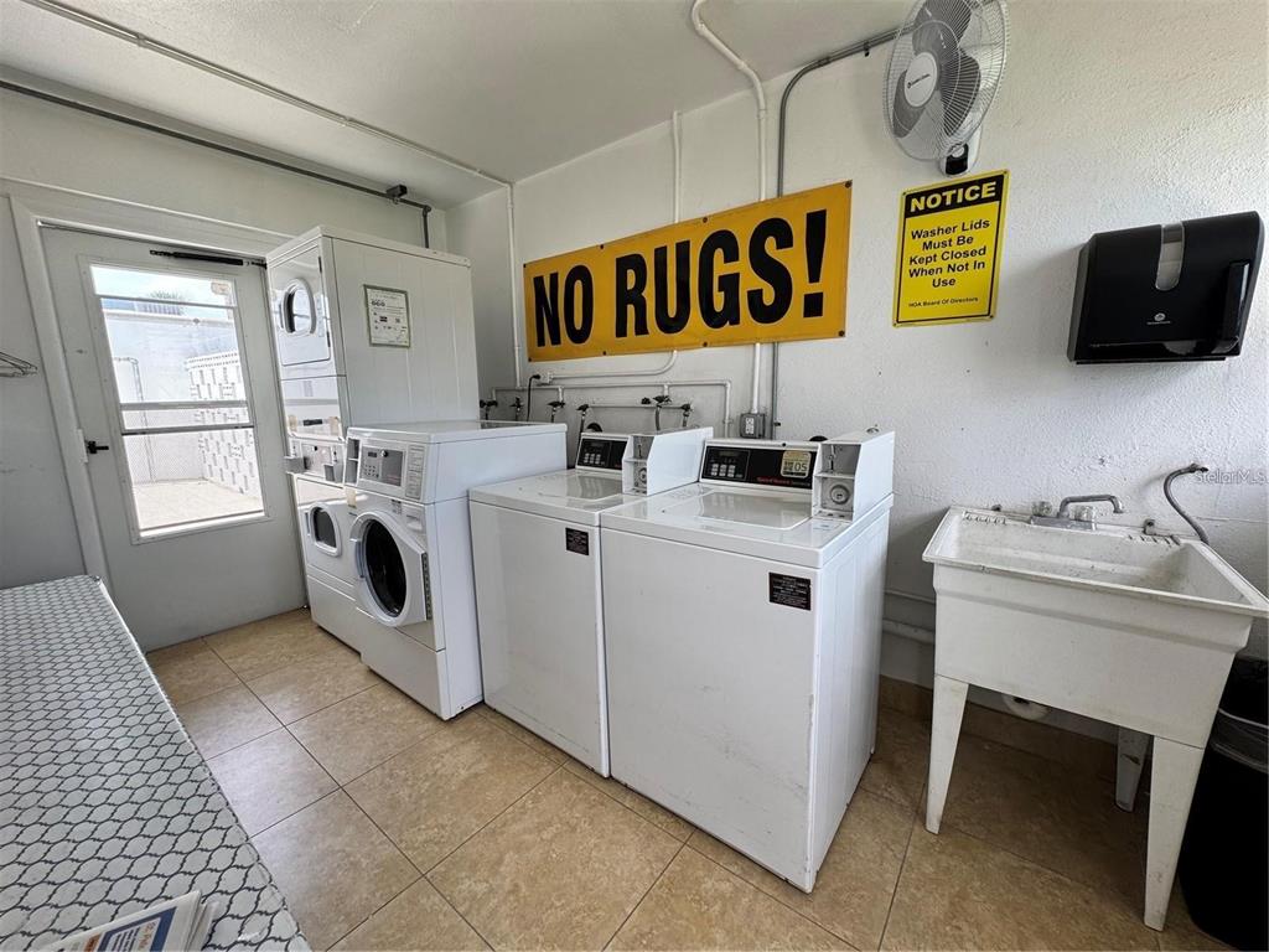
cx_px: 634
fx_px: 513
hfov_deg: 102.1
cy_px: 476
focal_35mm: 14
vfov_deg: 85.7
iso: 40
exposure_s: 1/140
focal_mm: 2.22
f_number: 2.2
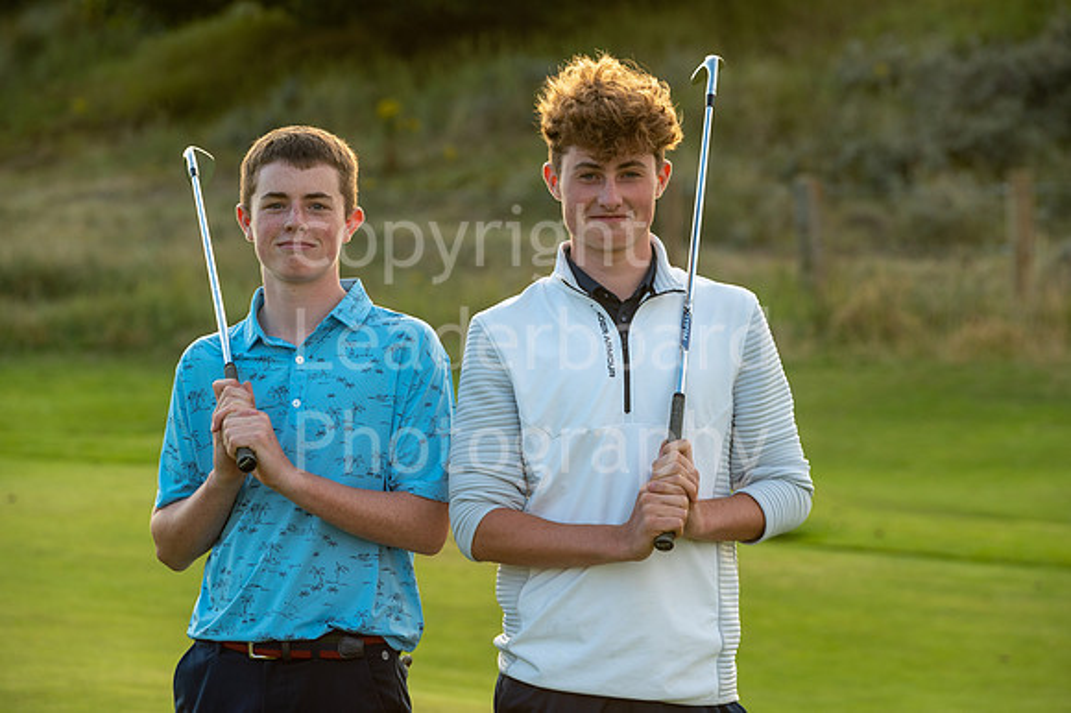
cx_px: 536
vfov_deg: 7.2
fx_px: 5649
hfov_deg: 10.8
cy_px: 356
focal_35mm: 190
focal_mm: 190
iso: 100
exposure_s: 1/100
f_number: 9
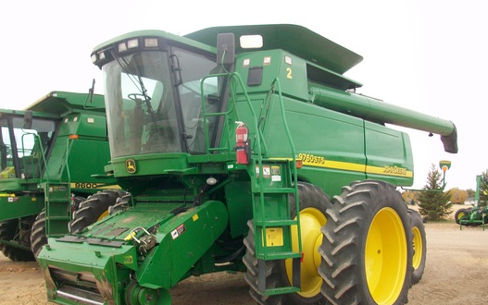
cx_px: 242
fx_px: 466
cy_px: 172
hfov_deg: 55.3
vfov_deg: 36.3
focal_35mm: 35
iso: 64
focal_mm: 5.7
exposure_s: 1/160
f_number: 2.8
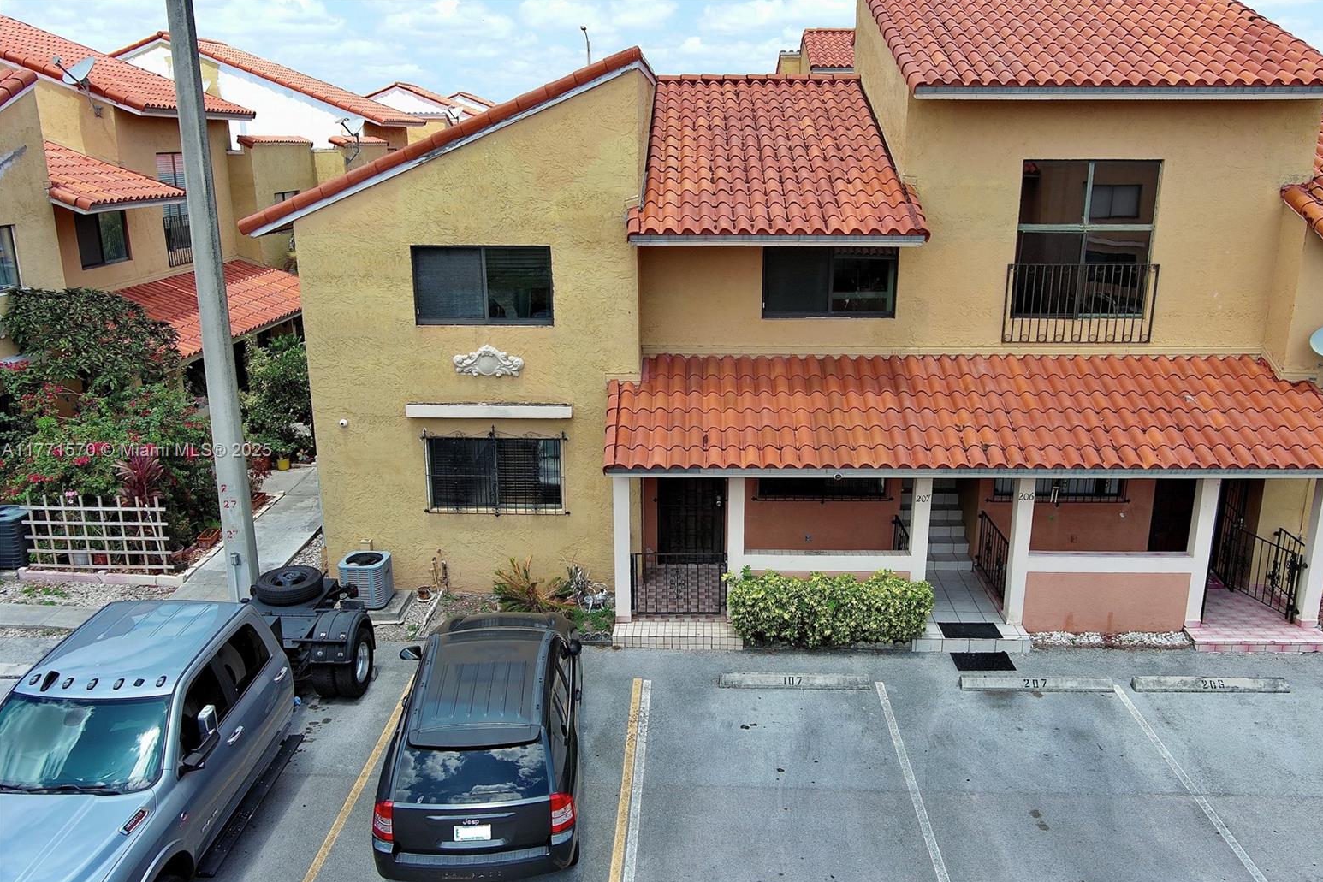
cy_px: 452
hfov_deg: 61.9
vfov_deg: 43.6
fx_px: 1103
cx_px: 683
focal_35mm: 30
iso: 100
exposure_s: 1/927
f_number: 2.8
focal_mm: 10.57
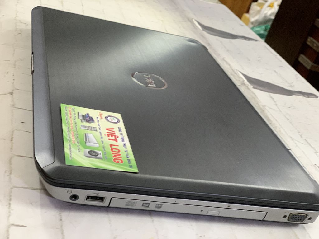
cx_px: 160
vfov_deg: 28.0
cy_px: 120
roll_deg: -18.9
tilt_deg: -25.0
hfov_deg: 36.8
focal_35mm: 52
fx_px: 479
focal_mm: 6
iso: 320
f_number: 2.4
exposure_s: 1/47
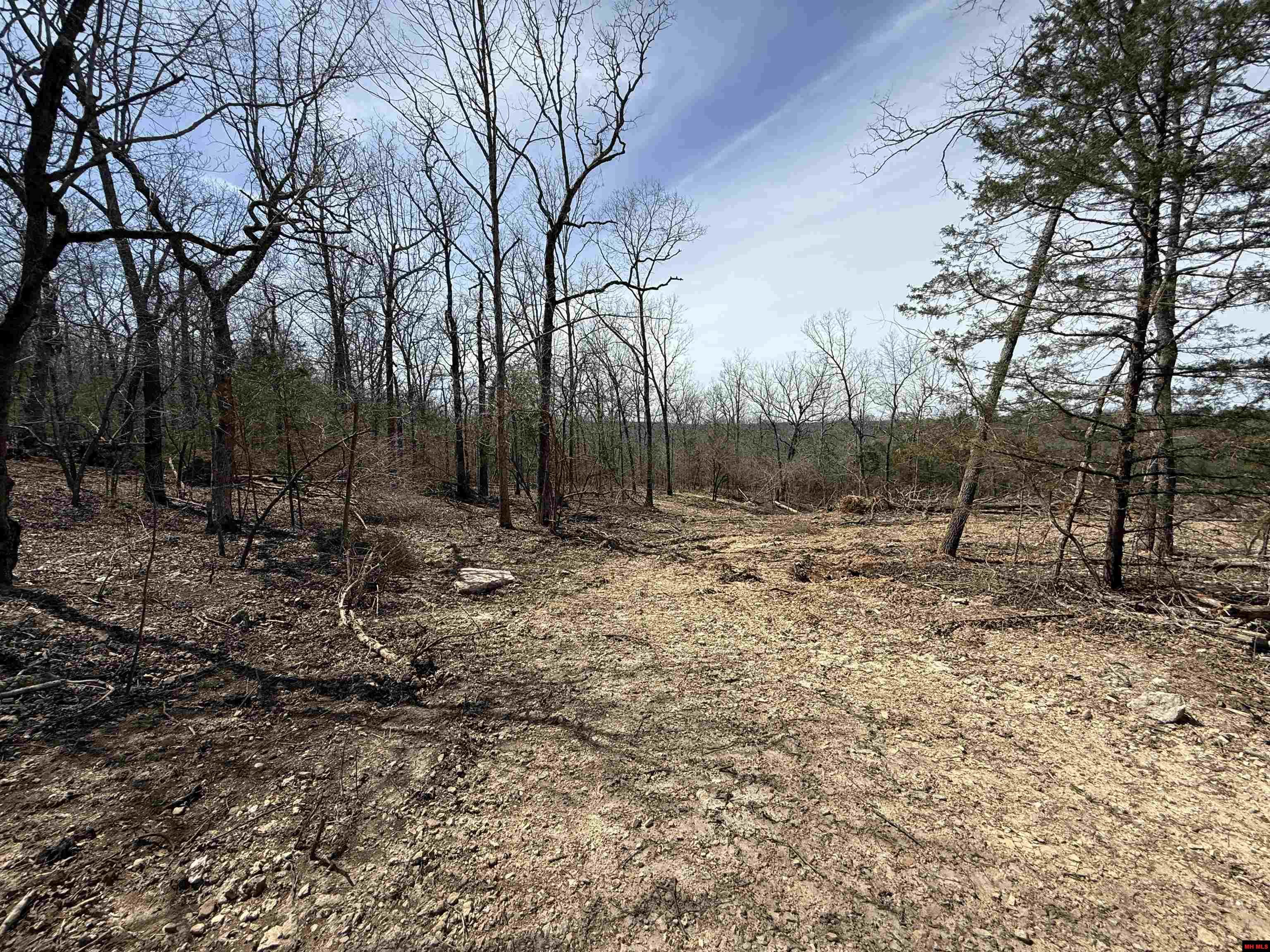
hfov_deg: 102.1
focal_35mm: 14
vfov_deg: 85.7
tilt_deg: -5.2
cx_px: 635
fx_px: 514
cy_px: 476
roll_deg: +1.0
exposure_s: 1/2320
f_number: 2.2
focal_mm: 2.22
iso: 50
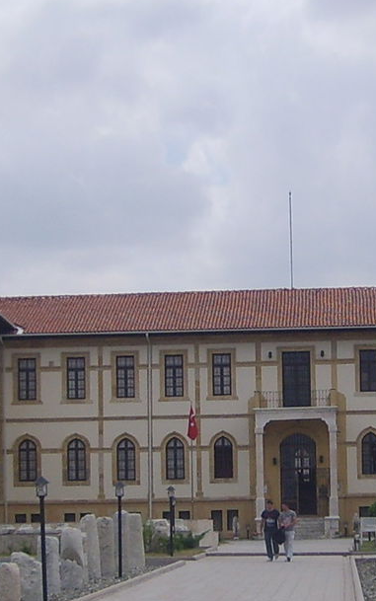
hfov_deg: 11.1
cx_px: 326
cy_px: 374
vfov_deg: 17.8
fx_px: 1917
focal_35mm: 117
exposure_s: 1/350
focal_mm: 5.8
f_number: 7.1
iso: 50
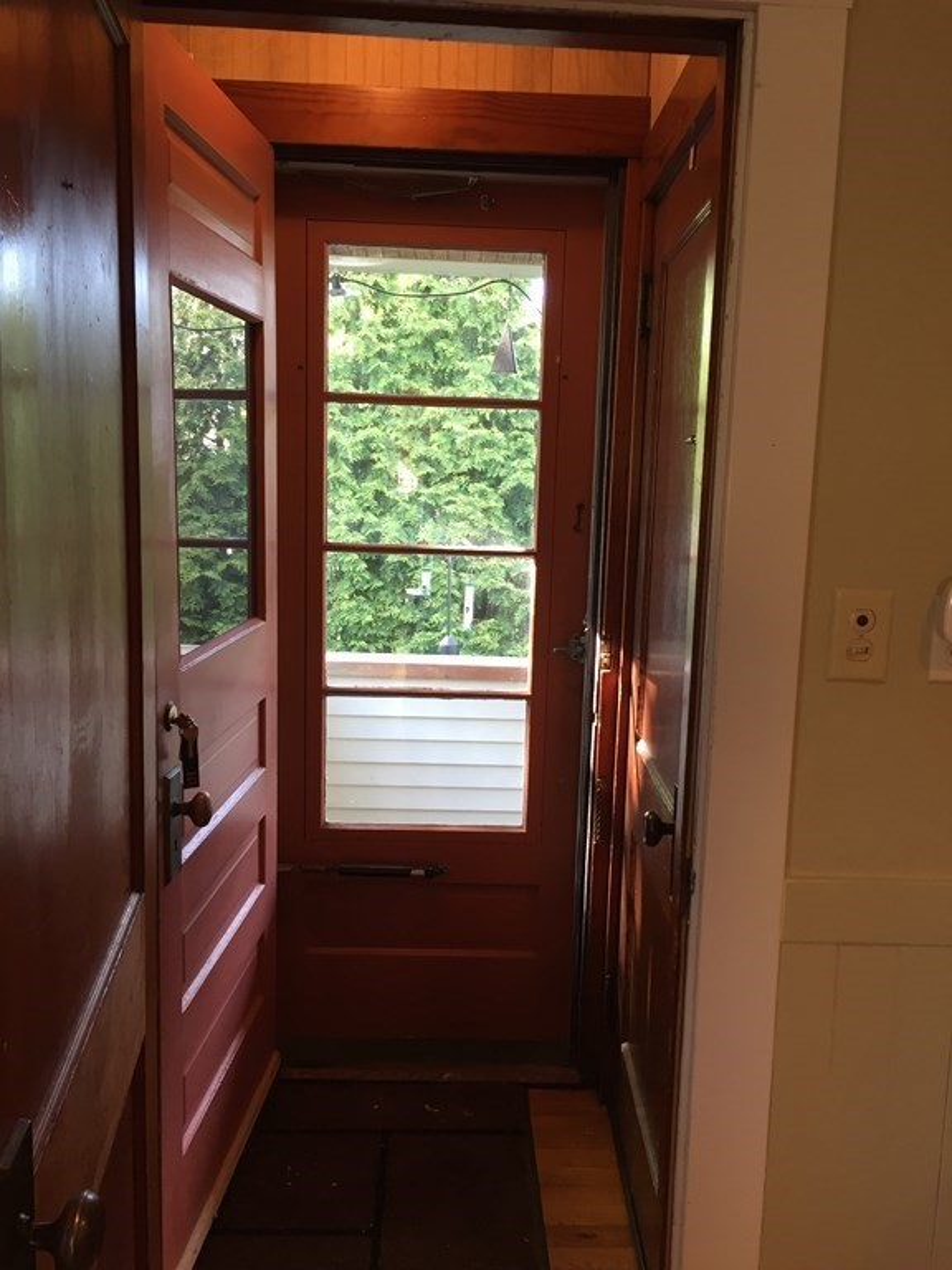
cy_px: 635
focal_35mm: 29
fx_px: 1063
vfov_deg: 61.7
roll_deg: -0.9
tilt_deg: -8.6
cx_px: 476
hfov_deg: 48.2
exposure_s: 1/30
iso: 64
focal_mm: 4.15
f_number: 2.2
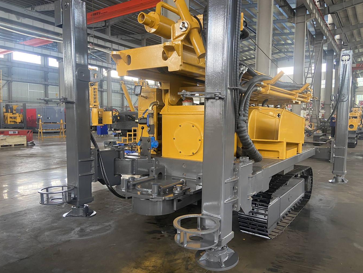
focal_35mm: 27
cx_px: 186
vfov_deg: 51.4
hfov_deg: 65.3
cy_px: 134
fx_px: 283
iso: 125
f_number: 1.8
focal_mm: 4.25
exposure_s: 1/79
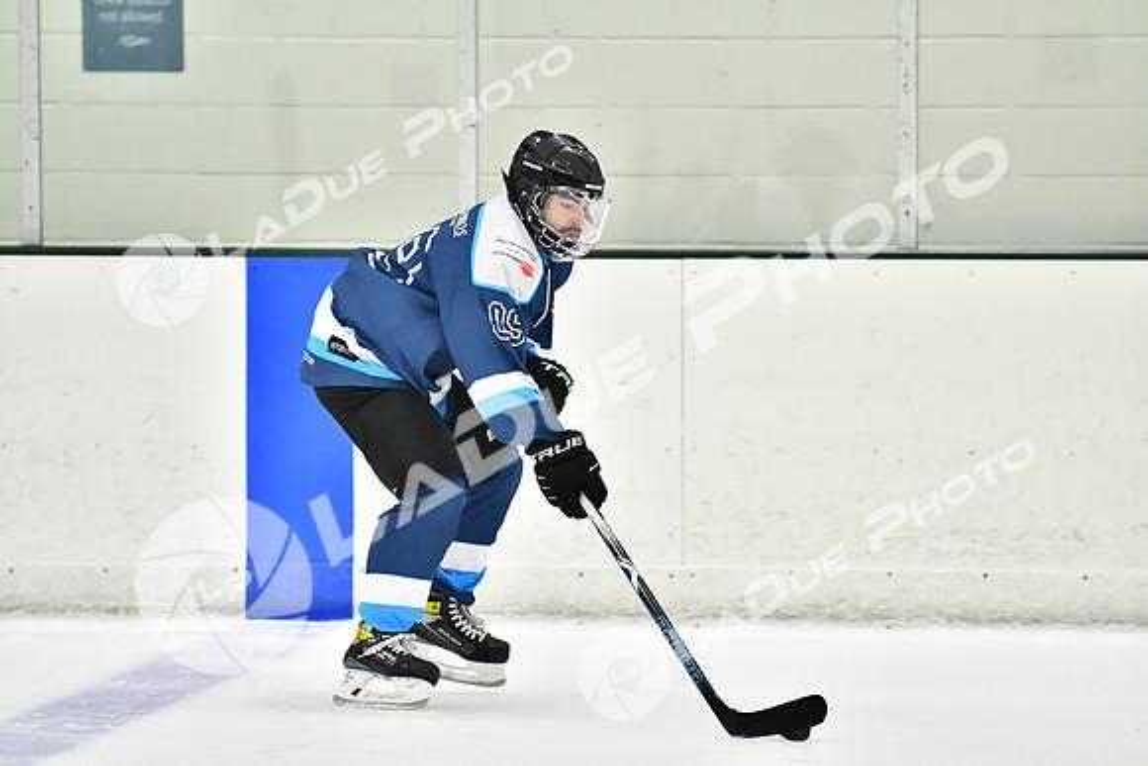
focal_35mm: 300
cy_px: 383
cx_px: 574
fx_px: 9568
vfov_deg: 4.6
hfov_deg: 6.9
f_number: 2.8
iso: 6400
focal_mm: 200
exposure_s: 1/1250
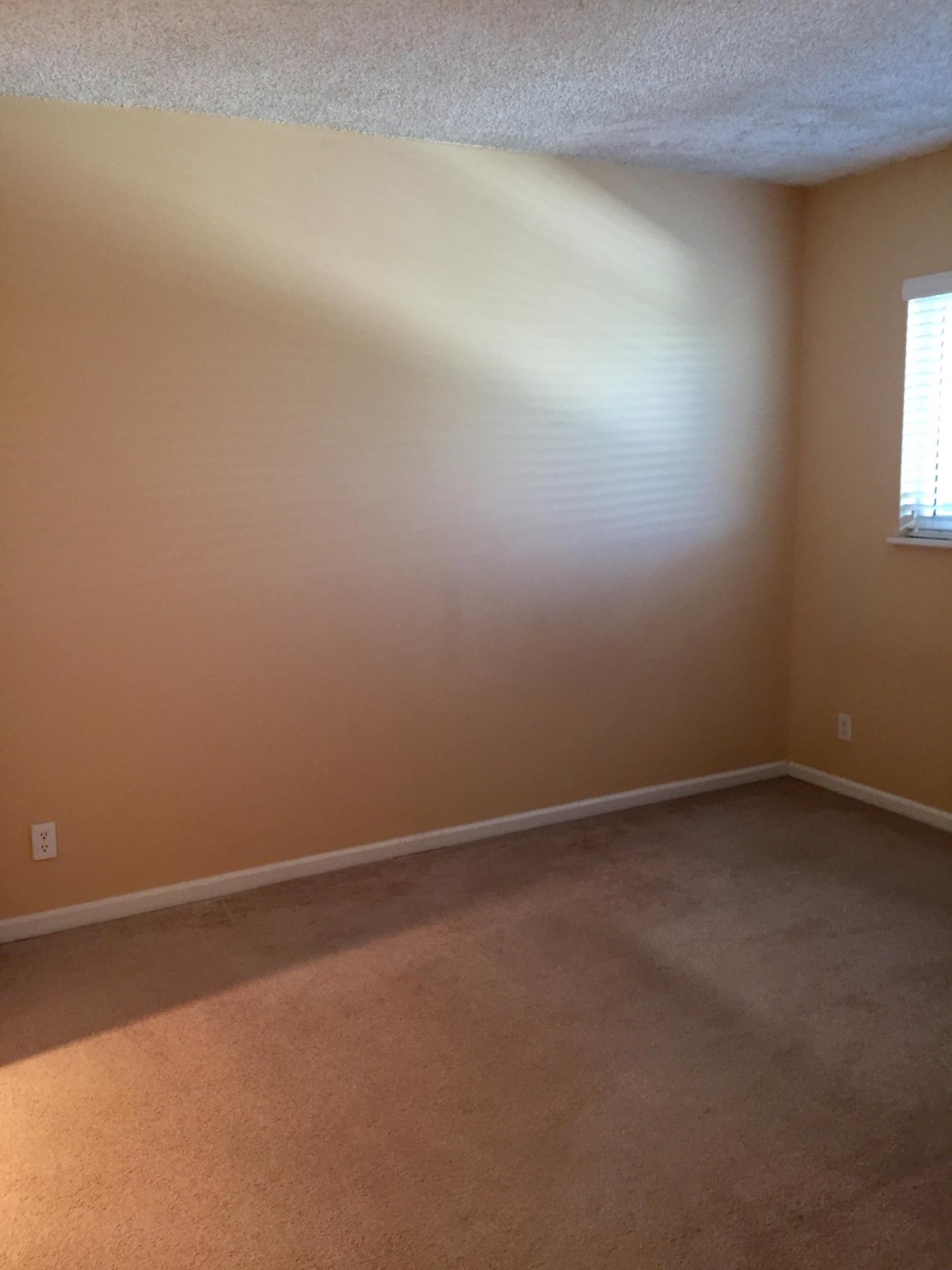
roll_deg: +1.1
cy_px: 635
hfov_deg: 48.2
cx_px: 476
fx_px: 1063
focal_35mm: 29
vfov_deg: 61.7
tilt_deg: -6.6
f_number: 2.2
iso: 125
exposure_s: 1/30
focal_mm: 4.15
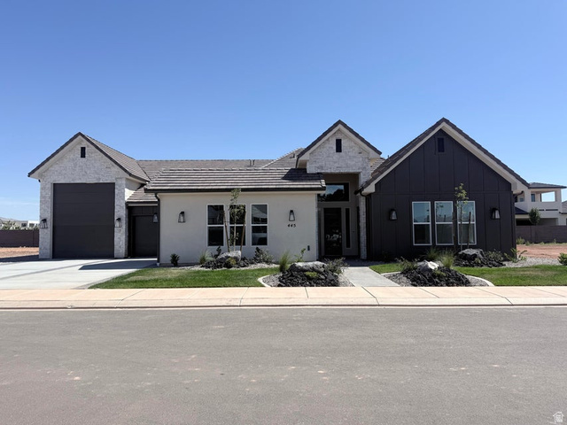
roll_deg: +0.3
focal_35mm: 24
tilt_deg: +2.7
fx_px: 393
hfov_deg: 71.6
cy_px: 212
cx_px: 284
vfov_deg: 56.8
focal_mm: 6.76
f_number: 1.78
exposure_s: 1/6173
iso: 80
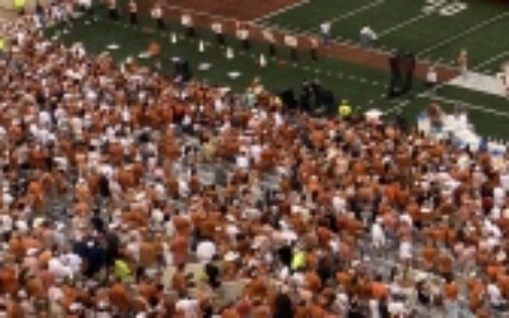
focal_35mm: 105
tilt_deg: -17.2
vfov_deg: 12.1
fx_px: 1457
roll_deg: +4.0
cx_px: 700
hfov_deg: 18.2
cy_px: -91
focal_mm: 4.25
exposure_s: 1/405
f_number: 1.8
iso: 32
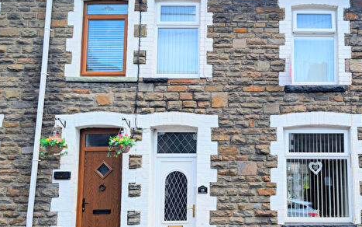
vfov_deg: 33.4
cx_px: 264
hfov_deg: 49.8
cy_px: 144
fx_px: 375
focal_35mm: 38
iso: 21
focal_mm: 6.9
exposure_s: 1/782
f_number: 1.68
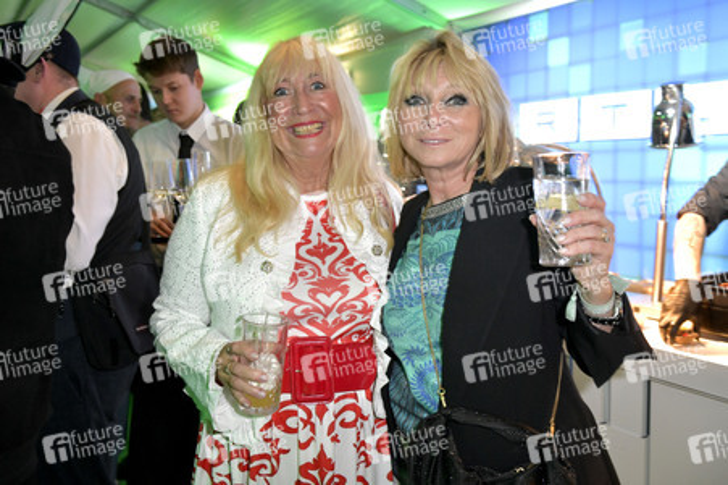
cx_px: 364
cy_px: 242
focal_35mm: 32
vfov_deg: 41.1
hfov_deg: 58.8
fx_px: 647
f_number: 5
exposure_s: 1/200
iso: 2000
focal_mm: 32
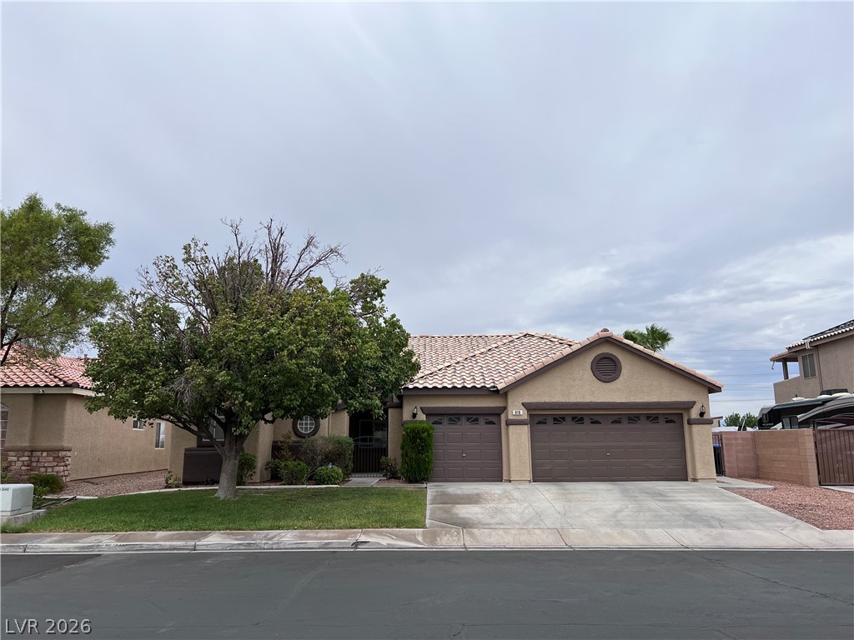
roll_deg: +0.7
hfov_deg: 67.3
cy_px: 320
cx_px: 427
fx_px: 641
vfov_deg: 53.1
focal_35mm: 26
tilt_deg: +10.2
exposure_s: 1/5587
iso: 50
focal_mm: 5.7
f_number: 1.5
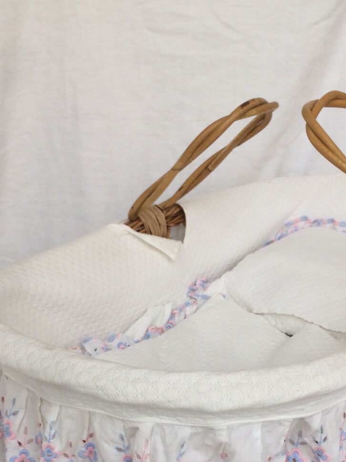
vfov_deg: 37.7
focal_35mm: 49
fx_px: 653
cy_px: 361
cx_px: 223
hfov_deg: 29.5
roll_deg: +2.3
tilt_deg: -27.4
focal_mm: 4.15
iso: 40
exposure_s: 1/100
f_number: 2.2
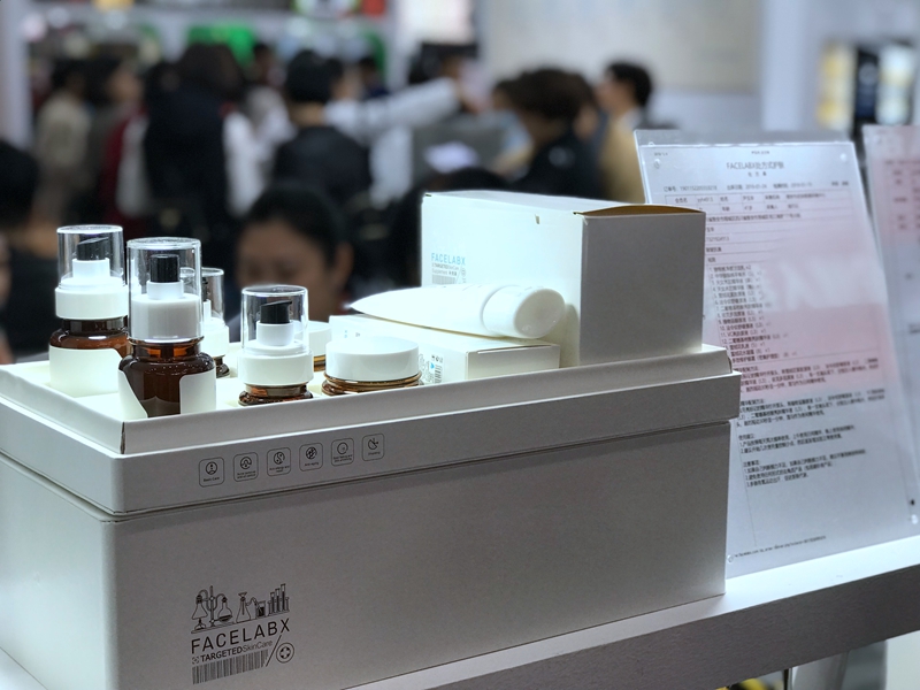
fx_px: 1515
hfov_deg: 33.8
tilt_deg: -8.8
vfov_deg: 25.7
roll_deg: -1.2
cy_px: 345
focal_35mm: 57
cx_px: 460
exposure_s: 1/50
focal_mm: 6.6
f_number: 2.8
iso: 25
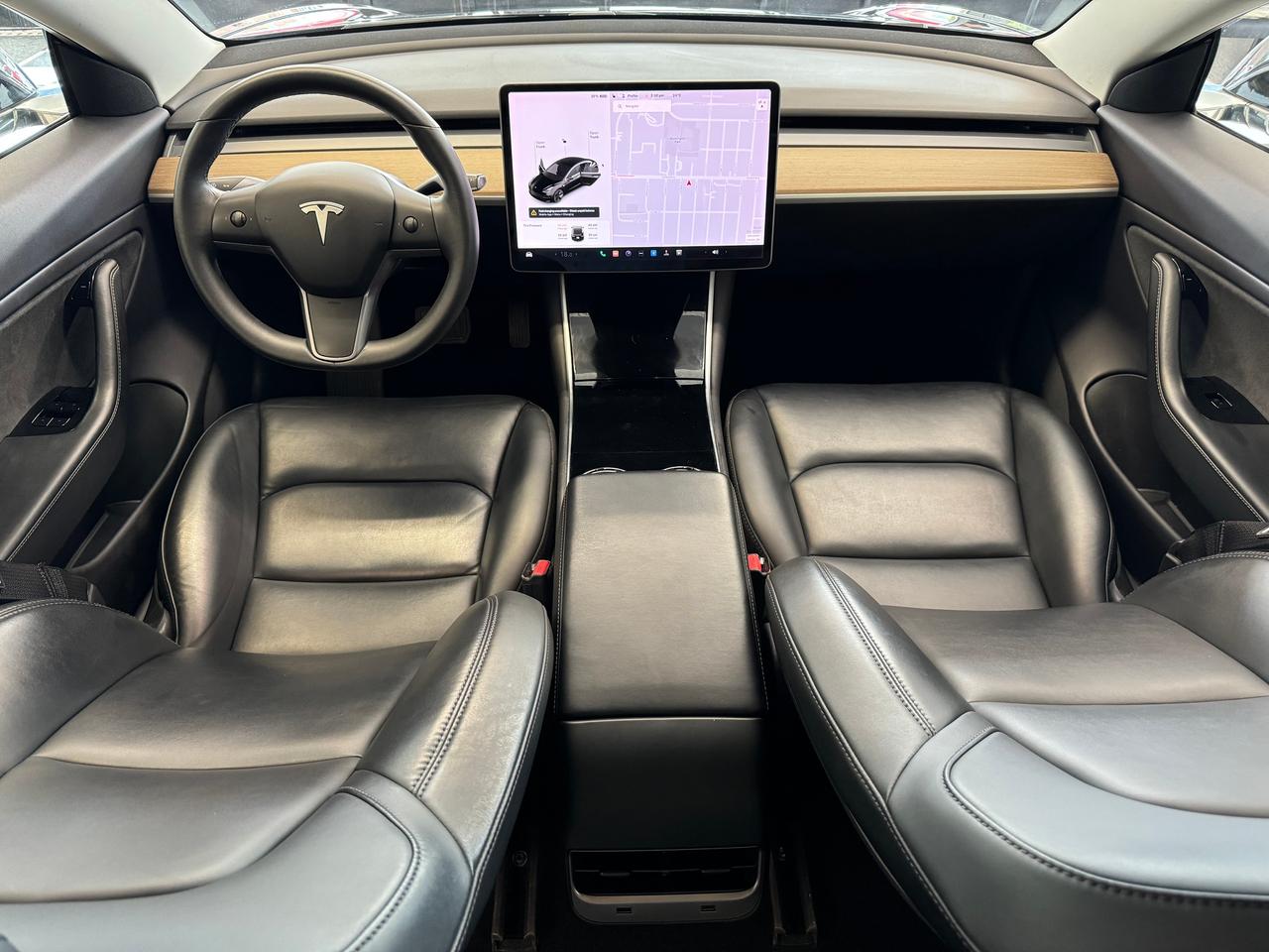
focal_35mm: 24
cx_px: 634
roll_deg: -0.2
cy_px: 476
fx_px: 880
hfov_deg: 71.6
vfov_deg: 56.8
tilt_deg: -39.7
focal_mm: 6.76
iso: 400
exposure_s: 1/41
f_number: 1.78
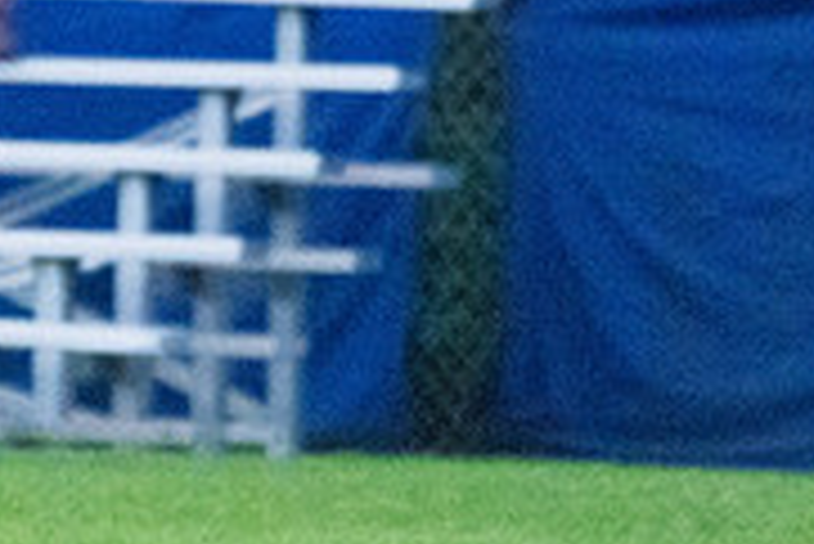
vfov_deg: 1.0
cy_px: 229
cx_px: -297
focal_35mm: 1391
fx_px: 31476
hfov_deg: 1.5
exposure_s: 1/2000
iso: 6400
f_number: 5.6
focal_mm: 290
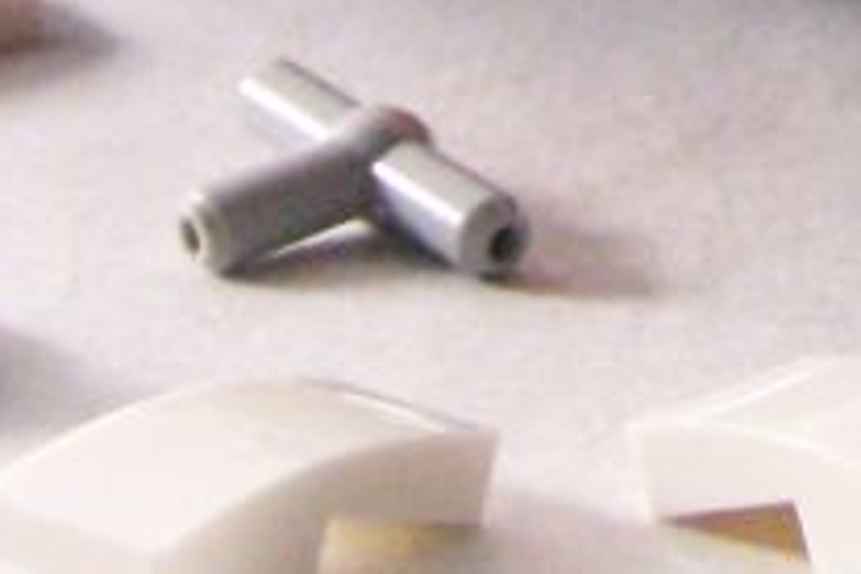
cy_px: -503
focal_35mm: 247
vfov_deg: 5.5
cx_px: 1144
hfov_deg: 8.2
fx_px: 5907
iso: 400
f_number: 3.2
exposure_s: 1/60
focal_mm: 8
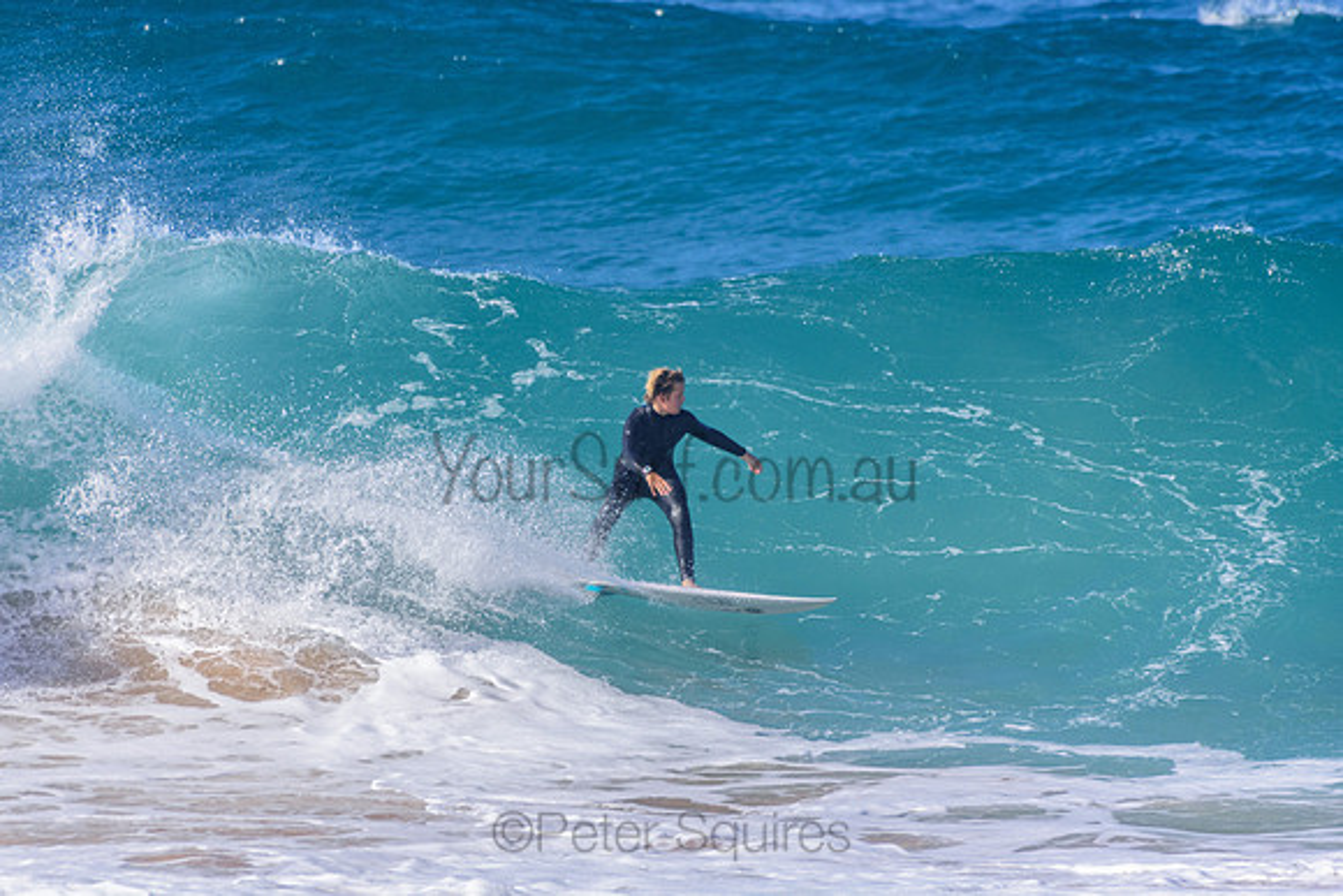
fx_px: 27984
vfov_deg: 1.8
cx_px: 672
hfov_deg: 2.7
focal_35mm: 750
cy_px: 448
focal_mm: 500
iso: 360
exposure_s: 1/2000
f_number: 5.6
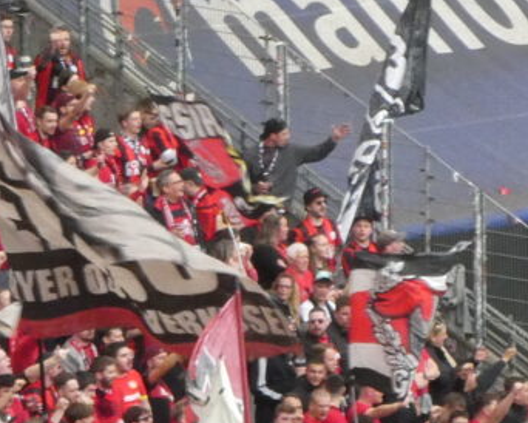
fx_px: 13197
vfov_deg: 1.8
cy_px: 442
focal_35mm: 844
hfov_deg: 2.3
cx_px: -14
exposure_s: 1/125
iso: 400
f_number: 5.6
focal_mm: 33.2
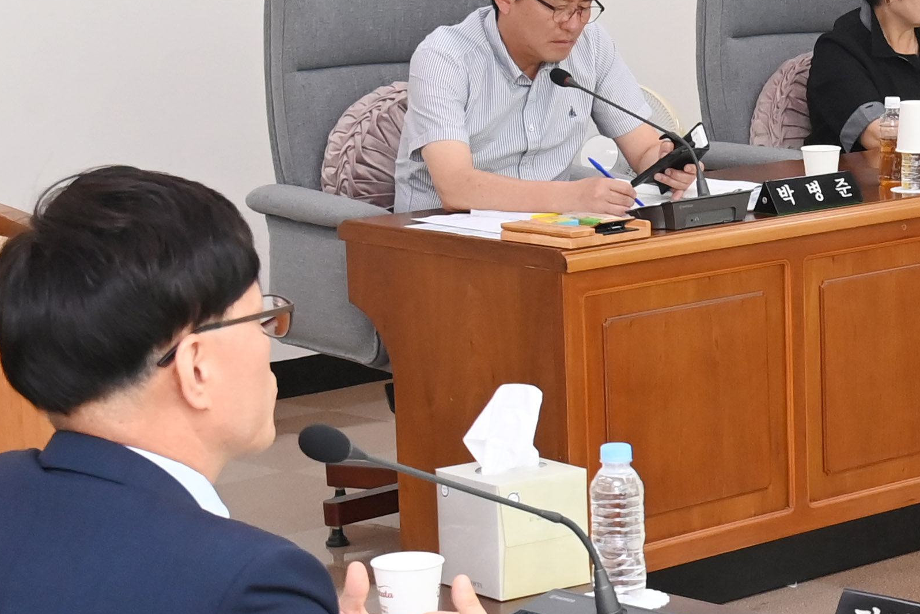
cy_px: 453
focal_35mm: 122
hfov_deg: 15.5
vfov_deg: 11.2
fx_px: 3118
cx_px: 1366
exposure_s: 1/250
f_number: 6.3
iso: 2000
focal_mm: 35
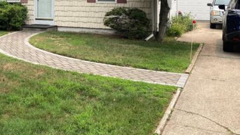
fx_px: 331
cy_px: 0
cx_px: 58
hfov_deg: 38.8
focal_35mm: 52
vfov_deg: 22.2
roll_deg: -1.3
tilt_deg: +0.4
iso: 20
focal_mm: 3.99
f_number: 1.8
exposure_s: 1/867
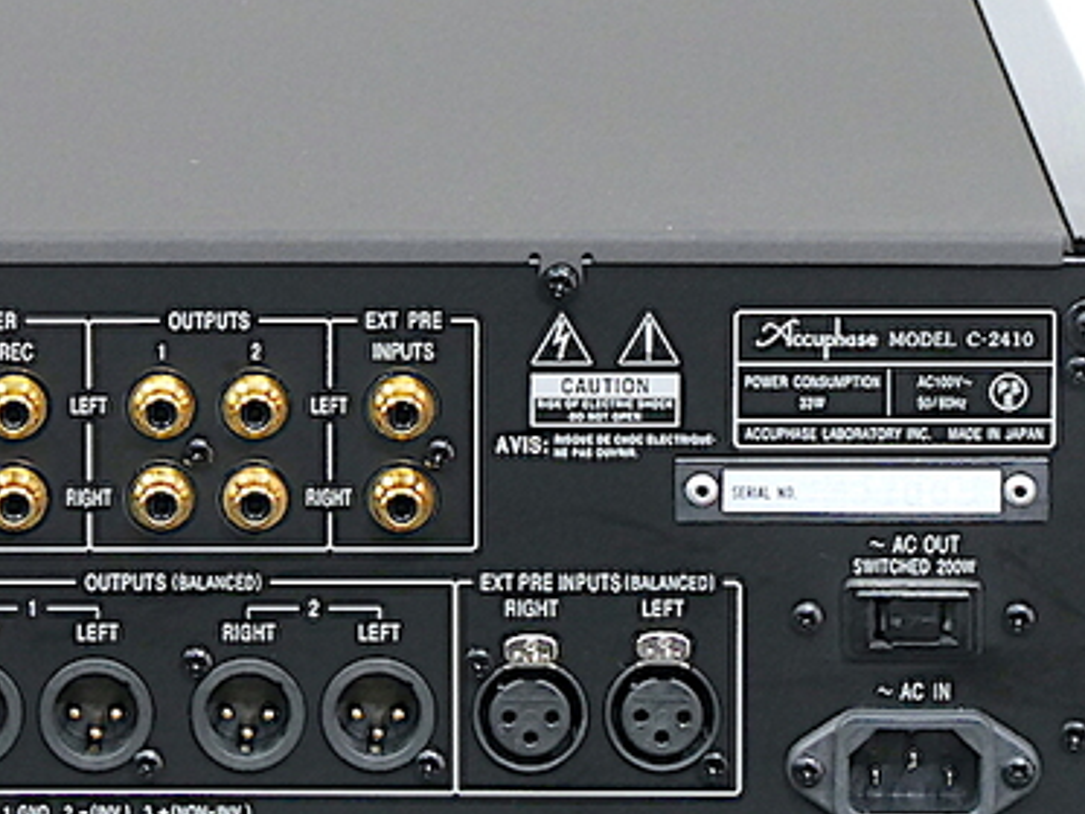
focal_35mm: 368
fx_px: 11538
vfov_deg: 4.0
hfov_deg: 5.4
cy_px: 349
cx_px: -15
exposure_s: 1/4
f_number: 5.4
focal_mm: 25.6
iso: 200
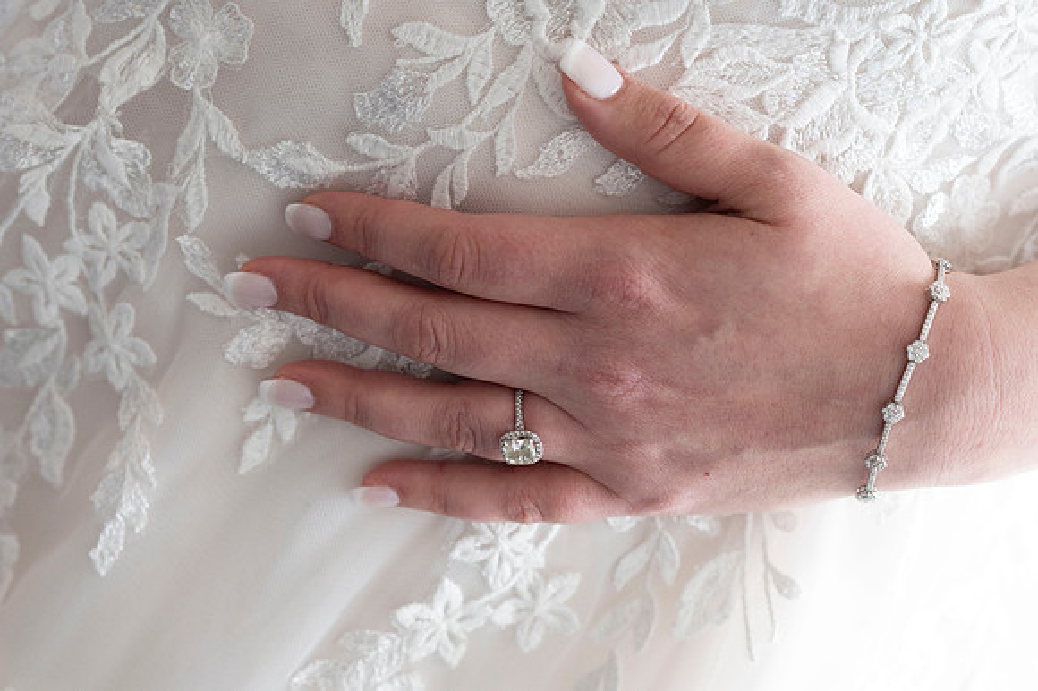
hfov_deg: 23.9
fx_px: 2449
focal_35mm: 85
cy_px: 346
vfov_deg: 16.1
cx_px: 519
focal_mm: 85
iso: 4000
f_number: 4
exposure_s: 1/800
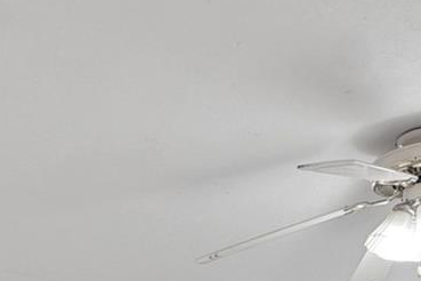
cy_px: 531
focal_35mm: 65
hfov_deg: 28.7
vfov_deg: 16.7
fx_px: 760
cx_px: -17
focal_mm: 10
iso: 1000
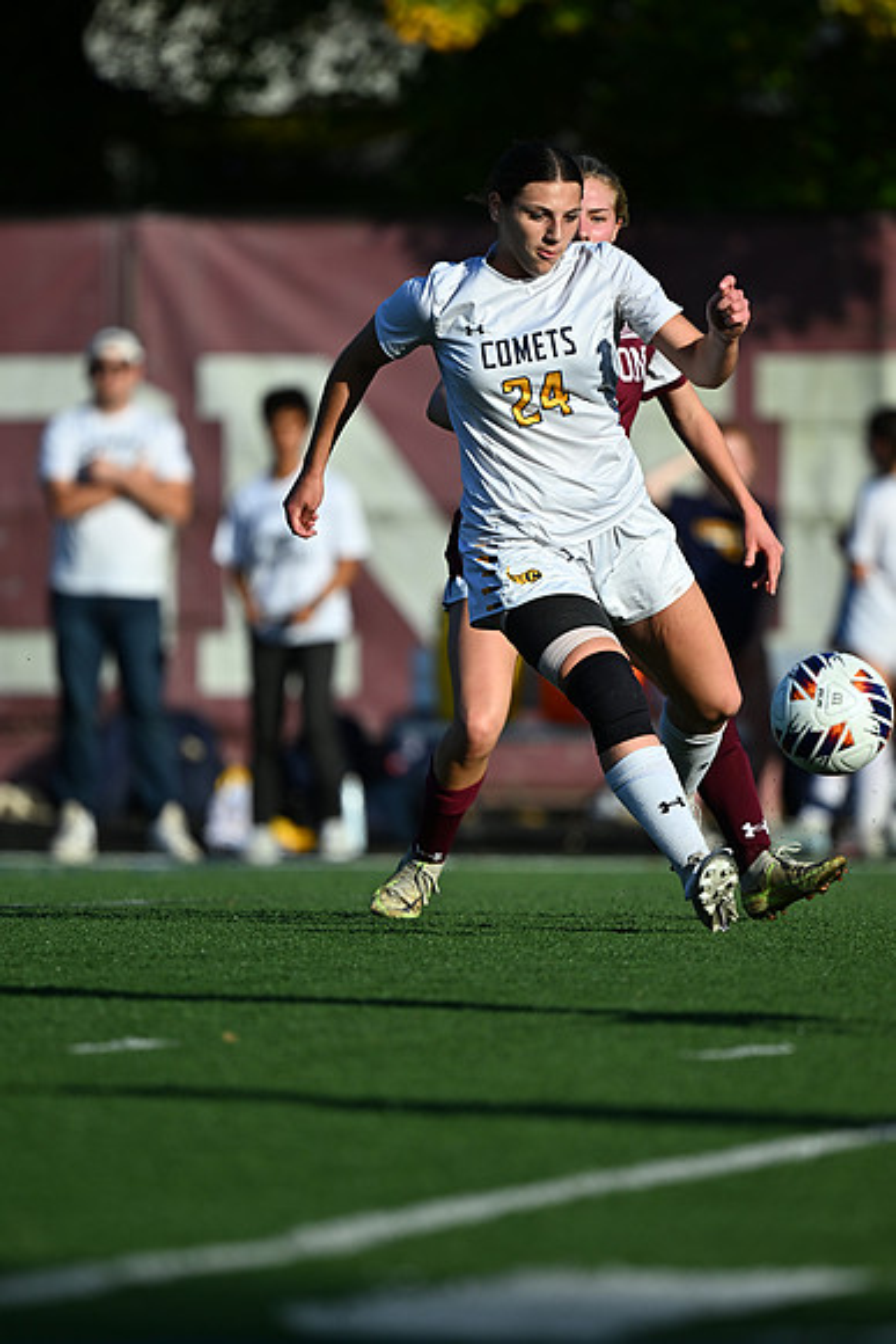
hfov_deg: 2.8
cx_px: 448
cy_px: 672
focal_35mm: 500
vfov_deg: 4.1
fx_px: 18654
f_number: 5.6
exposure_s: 1/2000
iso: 400
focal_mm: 500
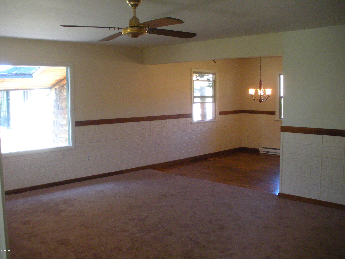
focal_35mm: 36
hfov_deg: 51.4
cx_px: 172
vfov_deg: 39.7
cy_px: 130
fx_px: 359
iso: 371
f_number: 3.5
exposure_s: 1/60.1
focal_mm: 6.3
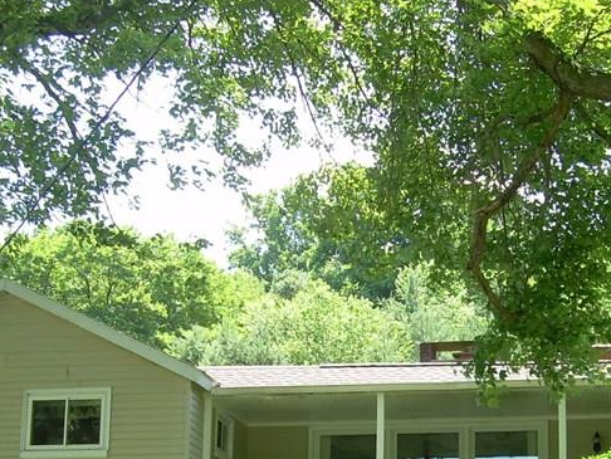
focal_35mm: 80
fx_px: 1413
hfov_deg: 24.1
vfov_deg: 18.2
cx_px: 459
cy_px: 410
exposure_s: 1/162
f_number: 2.8
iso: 50
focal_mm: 6.3
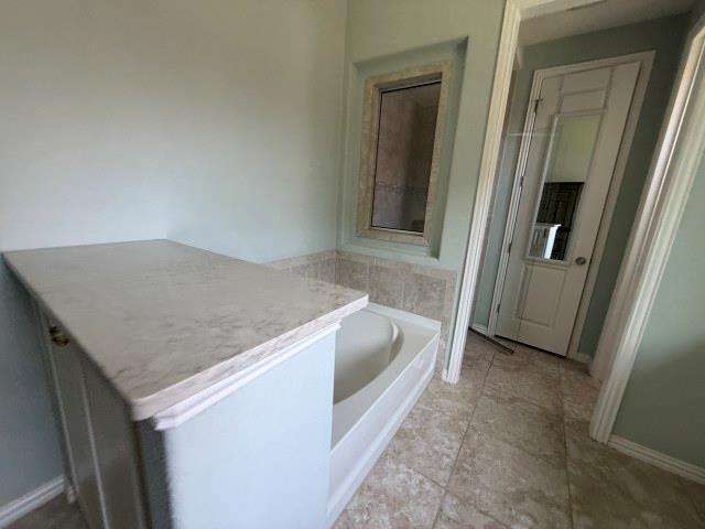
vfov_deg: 85.7
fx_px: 285
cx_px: 352
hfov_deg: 102.1
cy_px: 264
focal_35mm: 14
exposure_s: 1/121
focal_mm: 2.22
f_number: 2.2
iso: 250
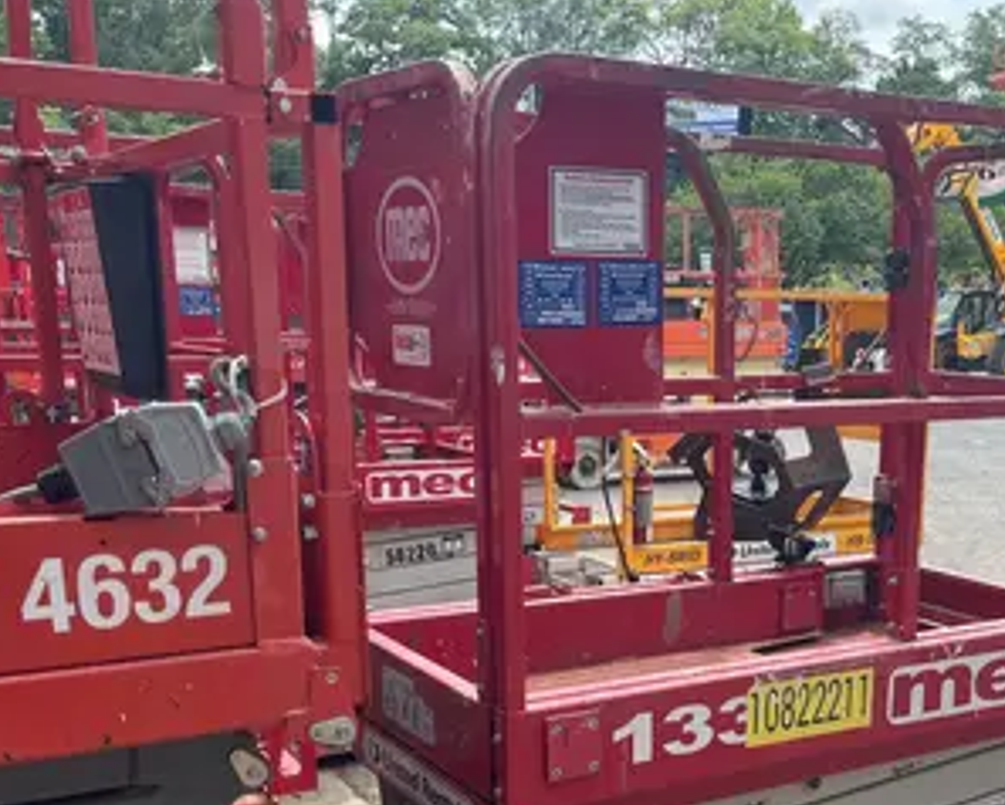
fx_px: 1399
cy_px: 661
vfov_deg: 31.2
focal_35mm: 47
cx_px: 744
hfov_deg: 38.6
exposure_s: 1/1404
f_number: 1.6
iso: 50
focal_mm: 5.1
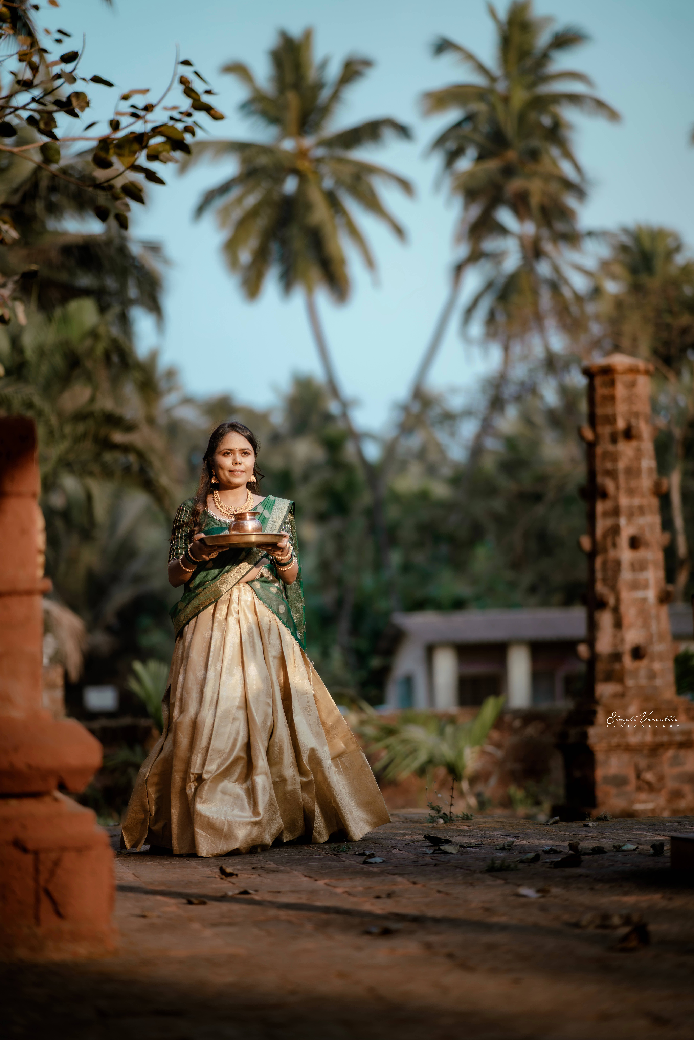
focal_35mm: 85
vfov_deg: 23.9
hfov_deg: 16.1
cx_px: 347
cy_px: 520
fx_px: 2457
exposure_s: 1/1000
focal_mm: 85
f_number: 1.4
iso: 125
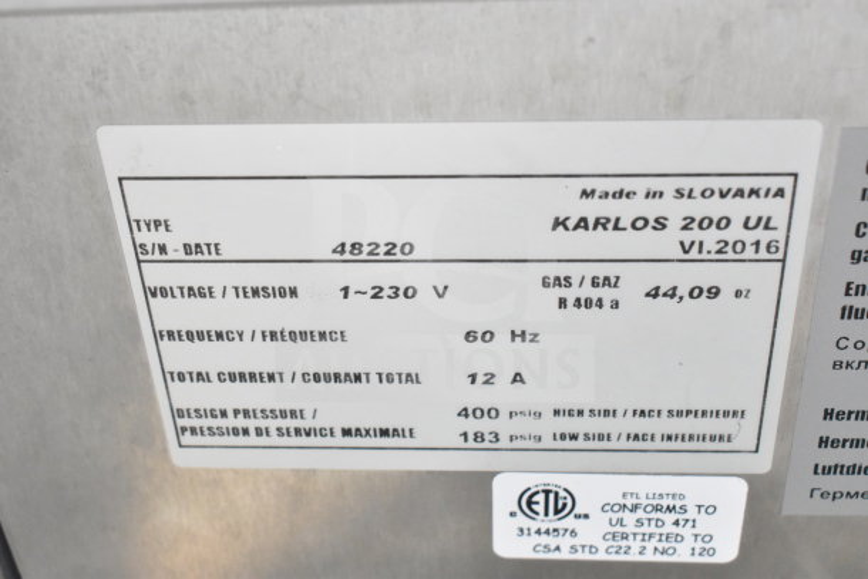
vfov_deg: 25.8
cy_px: 290
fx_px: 1266
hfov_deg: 37.8
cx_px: 434
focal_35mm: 52
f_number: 8
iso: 6400
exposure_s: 1/250
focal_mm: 35
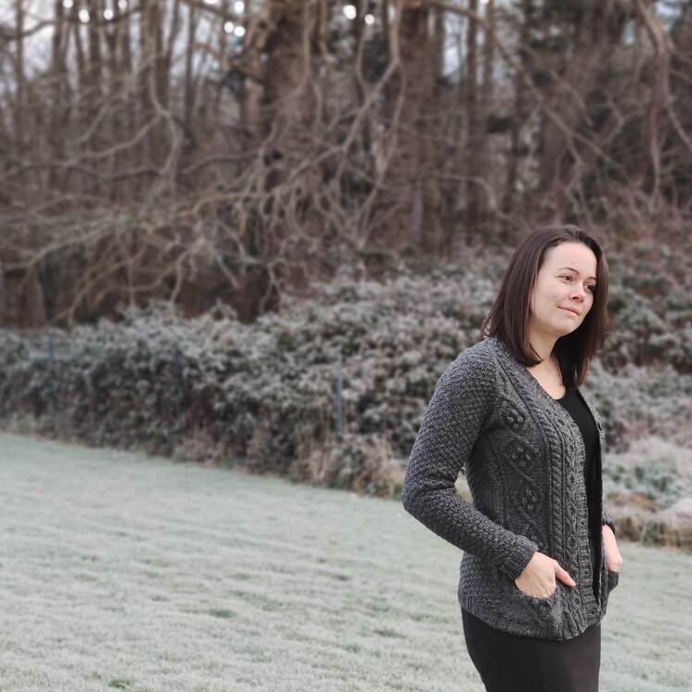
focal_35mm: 49
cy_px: 348
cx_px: 437
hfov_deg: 34.5
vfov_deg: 34.7
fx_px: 1108
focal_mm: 8.16
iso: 100
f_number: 2
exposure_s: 1/117
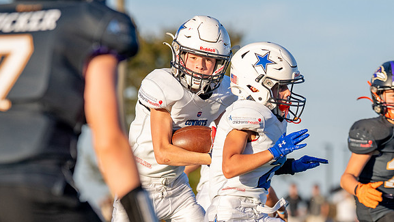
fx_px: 3010
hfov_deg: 7.5
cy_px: 189
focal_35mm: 288
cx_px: 197
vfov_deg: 4.2
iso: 200
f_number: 2.8
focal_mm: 127
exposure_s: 1/2500
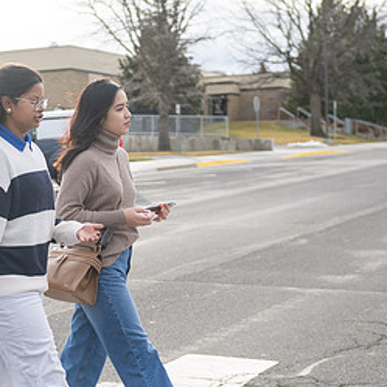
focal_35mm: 95
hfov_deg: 18.1
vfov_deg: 18.2
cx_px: 71
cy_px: 263
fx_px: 1202
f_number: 3.2
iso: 400
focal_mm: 48
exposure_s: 1/2000
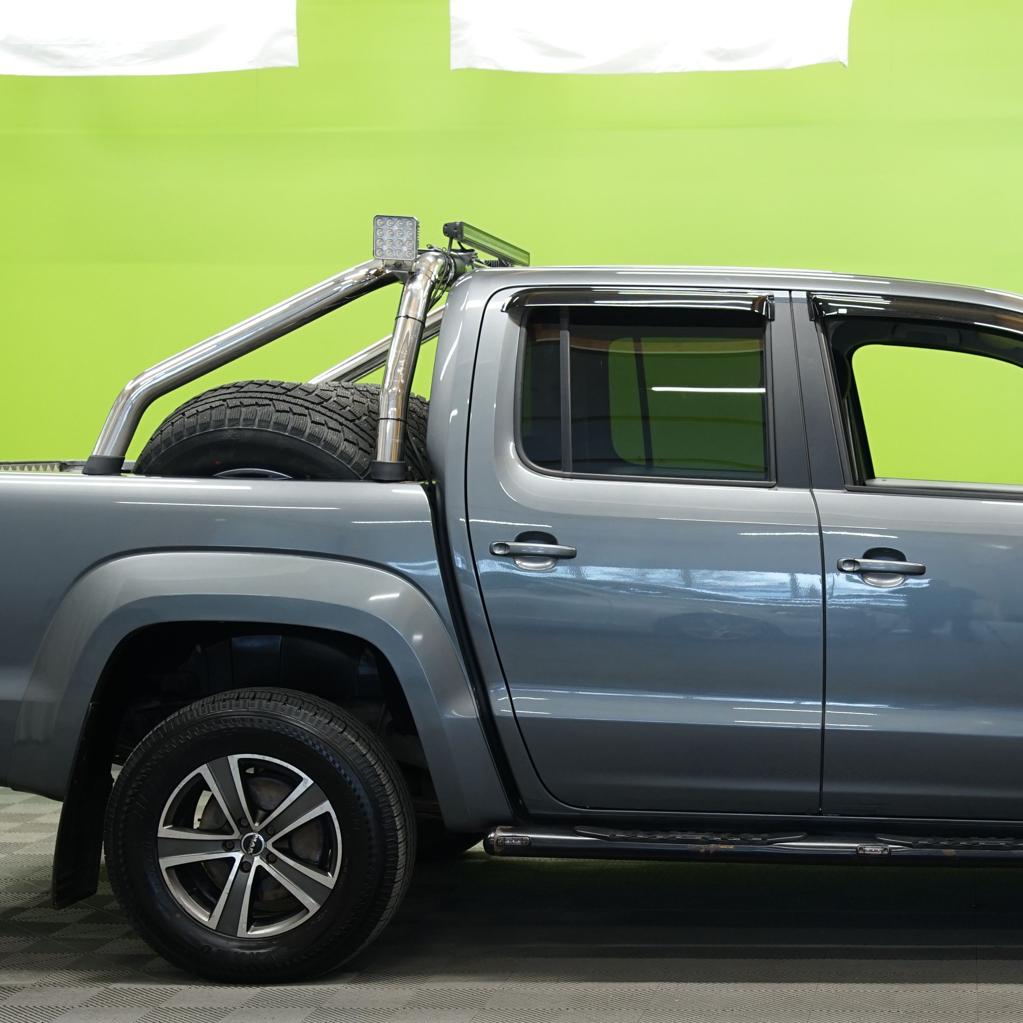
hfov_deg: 24.9
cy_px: 698
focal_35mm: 68
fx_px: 2274
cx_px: 815
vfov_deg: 25.2
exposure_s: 1/15
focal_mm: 37
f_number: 5
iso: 500
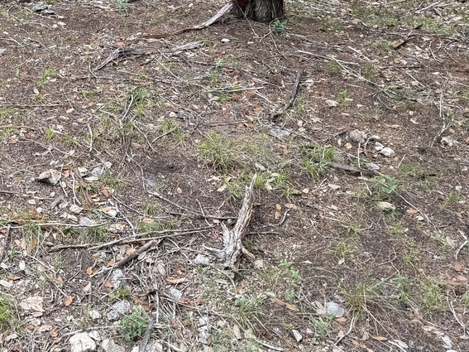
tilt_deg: -15.8
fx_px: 826
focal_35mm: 61
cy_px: -44
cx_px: 32
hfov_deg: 30.1
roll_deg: +0.7
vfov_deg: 22.5
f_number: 1.78
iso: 80
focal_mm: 6.76
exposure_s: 1/514
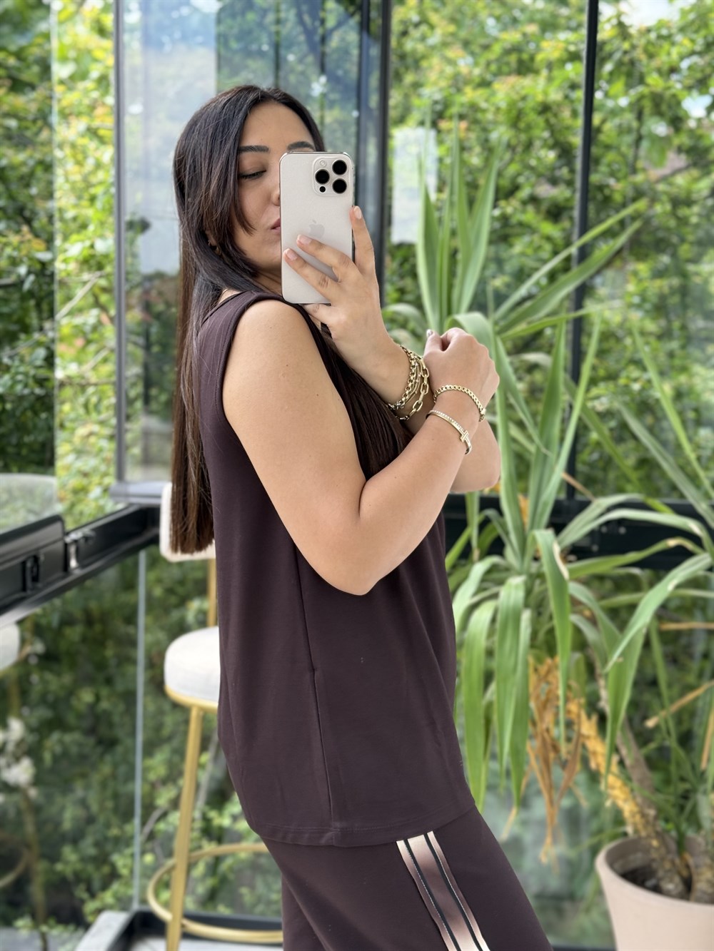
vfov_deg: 39.7
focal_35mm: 48
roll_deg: -2.1
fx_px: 1320
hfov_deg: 30.3
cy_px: 476
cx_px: 357
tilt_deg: -17.3
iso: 50
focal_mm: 6.76
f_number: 1.78
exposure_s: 1/157
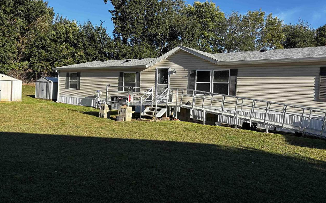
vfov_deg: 44.5
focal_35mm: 28
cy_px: 98
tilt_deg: -2.3
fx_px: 249
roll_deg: -2.4
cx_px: 163
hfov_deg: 66.5
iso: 50
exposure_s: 1/1695
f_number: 1.6
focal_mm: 5.96
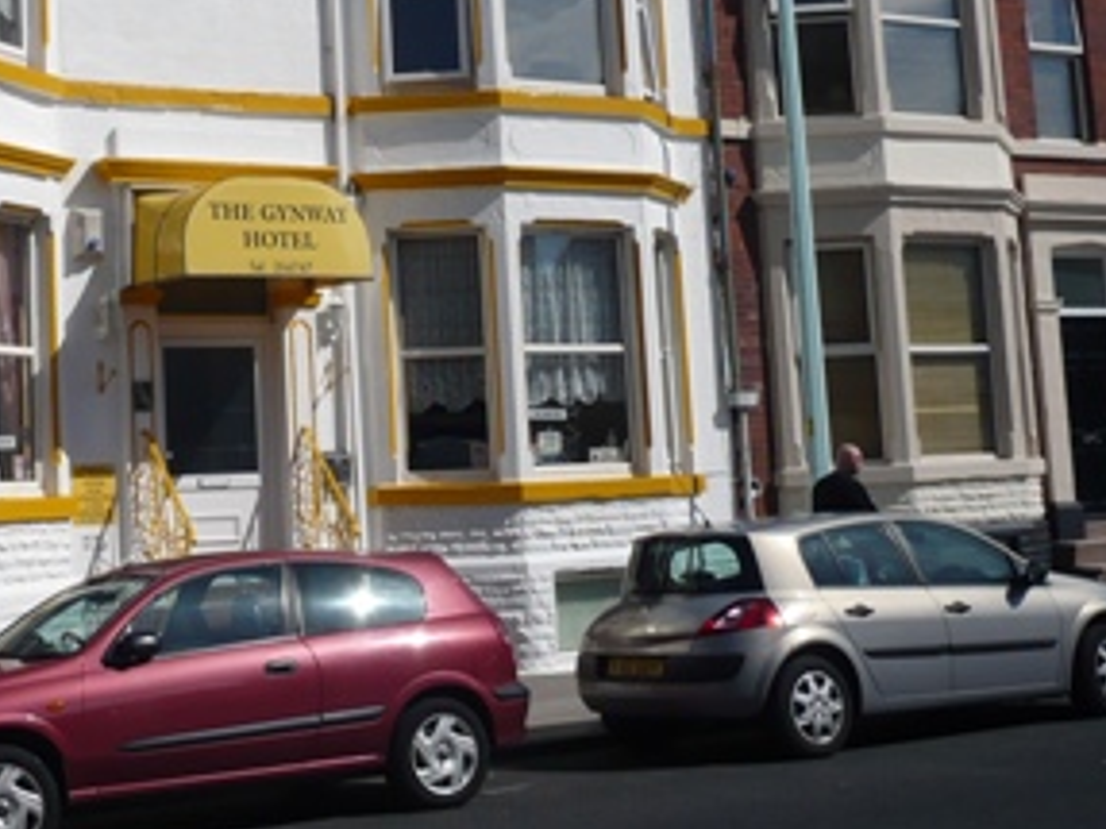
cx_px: 237
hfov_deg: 29.2
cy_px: 197
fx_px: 2076
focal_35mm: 65
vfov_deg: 22.3
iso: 100
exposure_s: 1/640
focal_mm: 5.8
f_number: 8
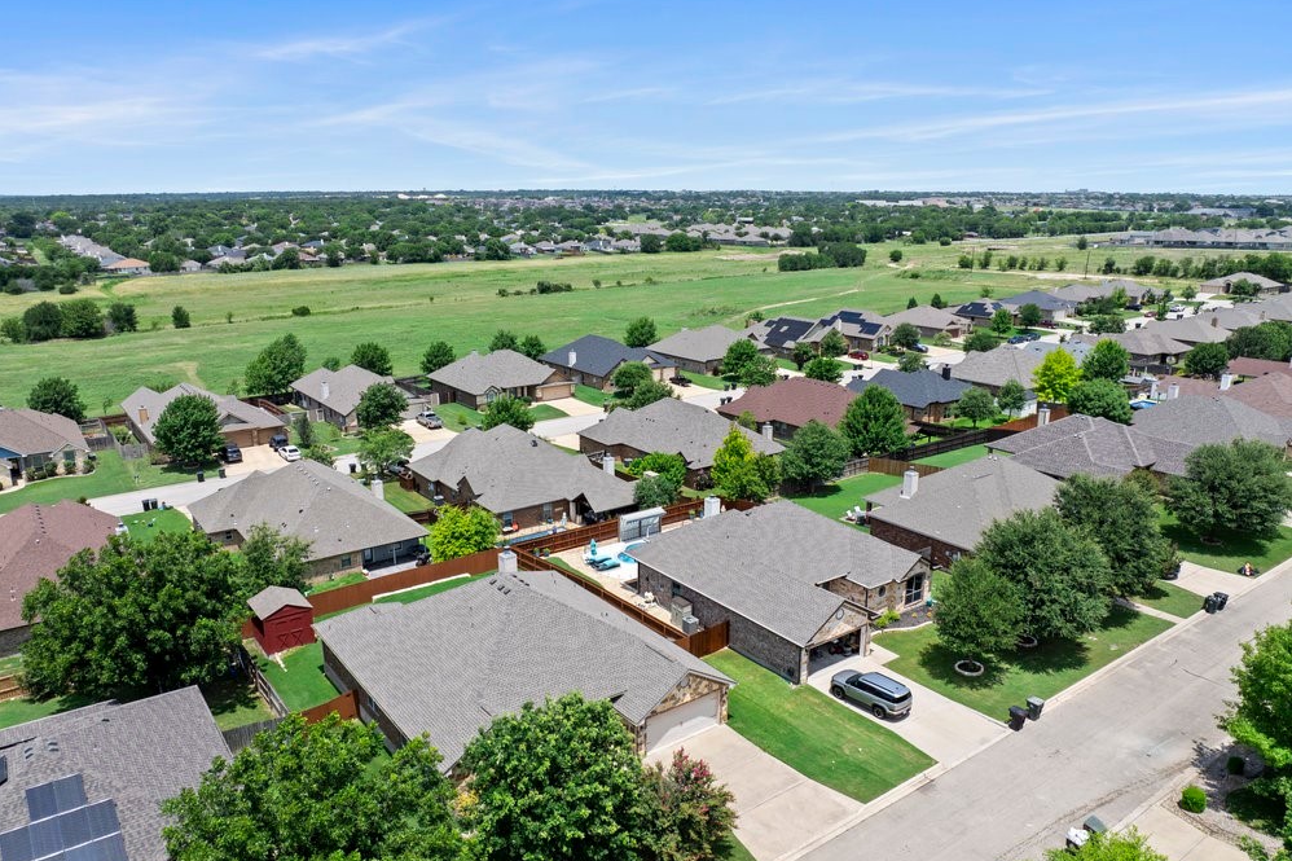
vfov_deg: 51.2
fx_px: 897
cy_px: 465
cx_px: 646
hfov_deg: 71.5
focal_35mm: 25
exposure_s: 1/1250
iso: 100
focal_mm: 12.29
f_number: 2.8
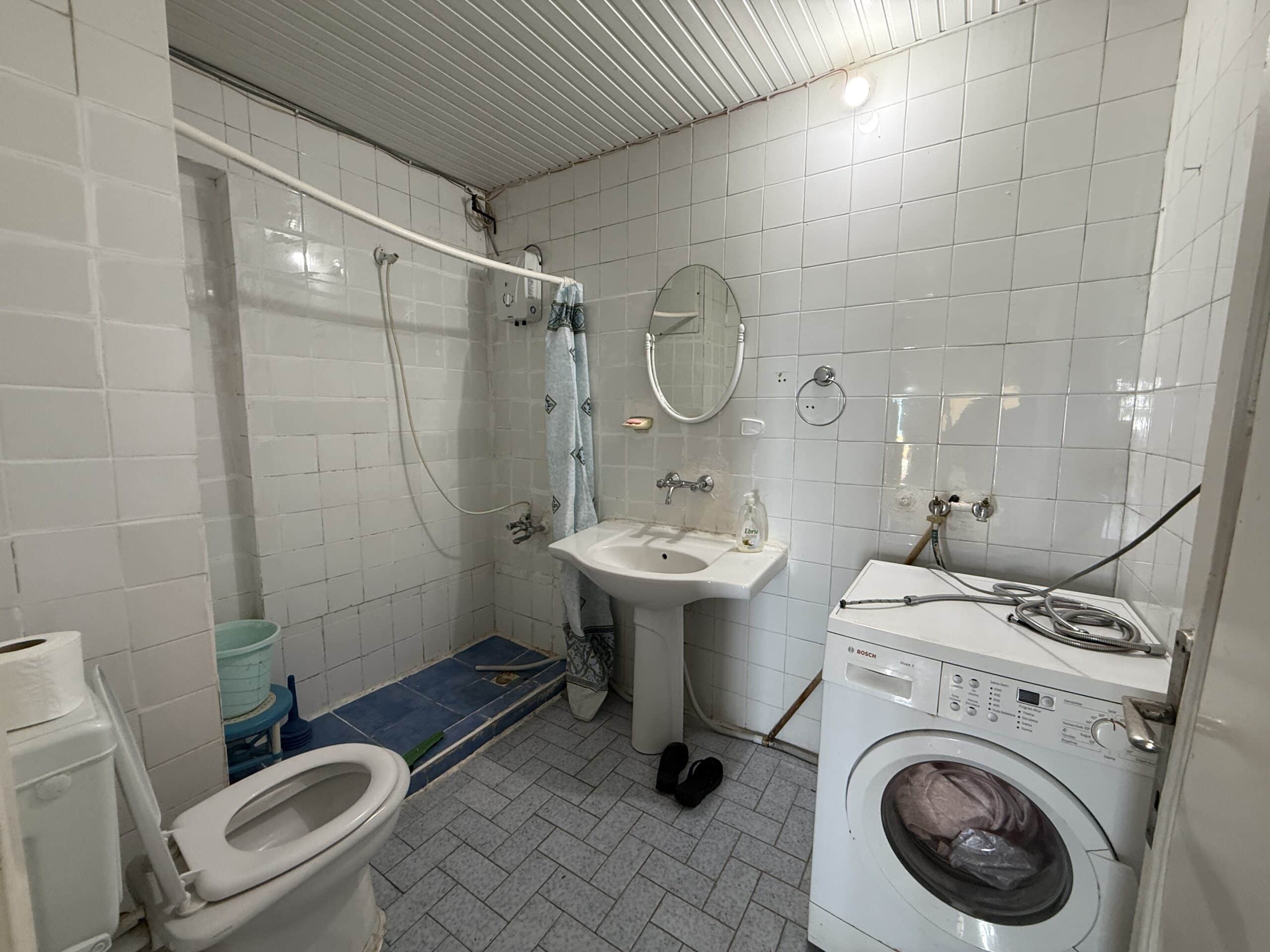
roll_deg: -0.6
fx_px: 514
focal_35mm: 14
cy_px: 476
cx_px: 635
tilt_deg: -6.8
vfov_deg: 85.7
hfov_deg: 102.1
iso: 200
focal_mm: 2.22
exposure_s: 1/50
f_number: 2.2
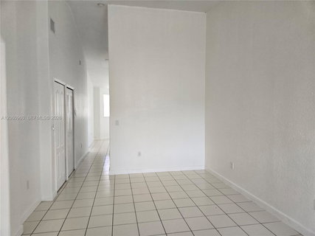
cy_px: 118
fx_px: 209
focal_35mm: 23
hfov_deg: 73.9
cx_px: 158
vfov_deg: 58.9
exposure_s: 1/180
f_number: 1.8
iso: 160
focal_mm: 5.4
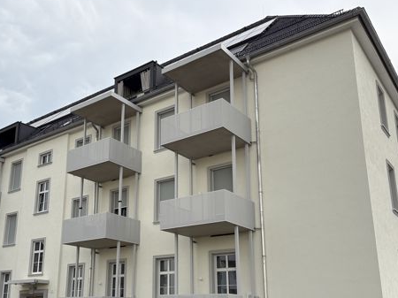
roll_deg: -0.2
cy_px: 199
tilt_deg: +15.2
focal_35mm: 37
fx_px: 425
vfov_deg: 38.2
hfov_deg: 49.8
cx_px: 159
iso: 50
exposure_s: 1/1239
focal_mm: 5.96
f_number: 1.6
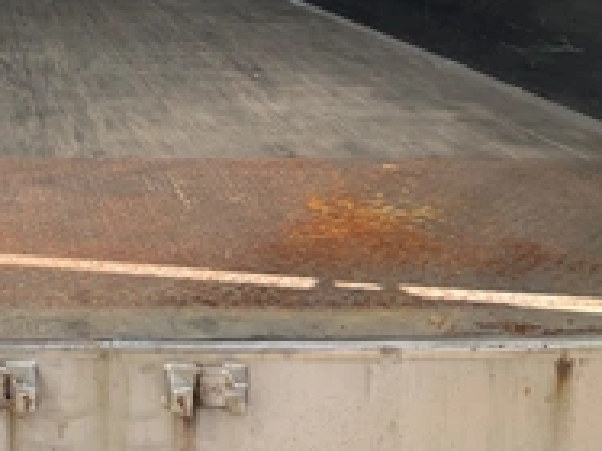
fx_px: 1078
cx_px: -3
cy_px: -16
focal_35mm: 62
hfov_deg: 29.2
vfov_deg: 22.6
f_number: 1.8
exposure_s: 1/122
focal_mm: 3
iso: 20
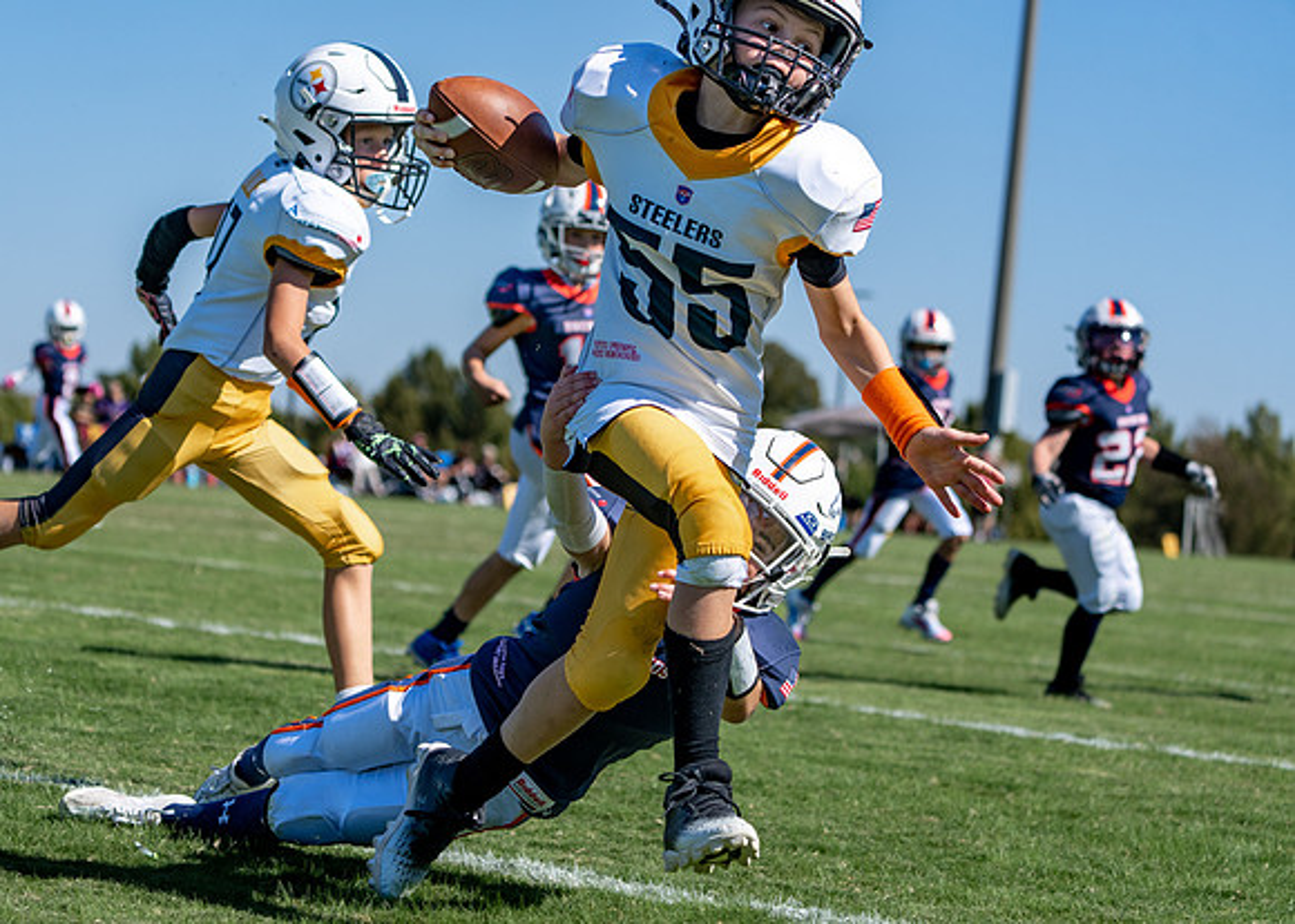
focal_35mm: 111
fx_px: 4068
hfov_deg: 18.1
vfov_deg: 13.0
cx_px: 566
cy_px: 484
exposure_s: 1/2500
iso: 250
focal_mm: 100
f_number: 4.5
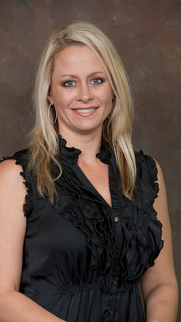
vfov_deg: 13.2
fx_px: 1391
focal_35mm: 163
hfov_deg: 7.4
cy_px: 161
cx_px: 95
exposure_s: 1/125
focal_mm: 155
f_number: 5.6
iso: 320
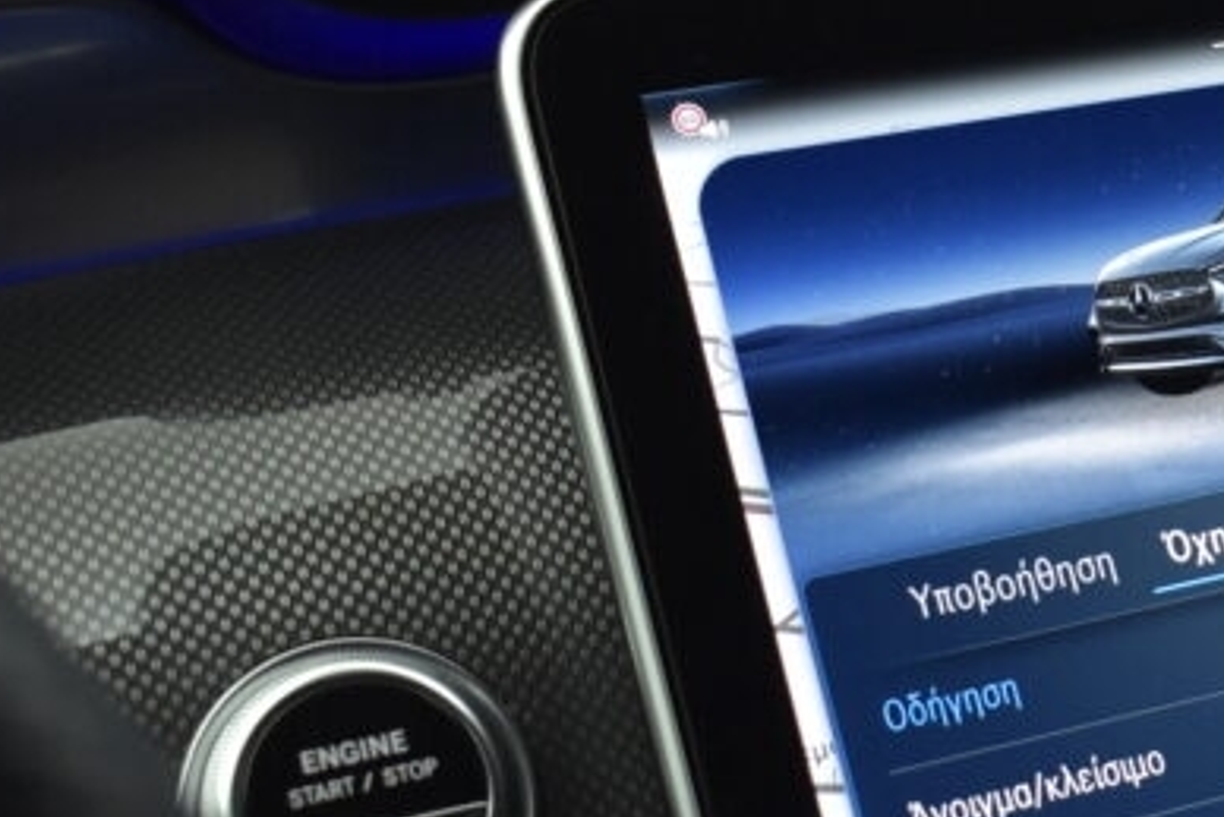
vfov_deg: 15.7
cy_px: 366
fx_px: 2959
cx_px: 1268
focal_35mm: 87
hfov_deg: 22.3
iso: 1600
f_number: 3.8
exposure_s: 1/100
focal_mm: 22
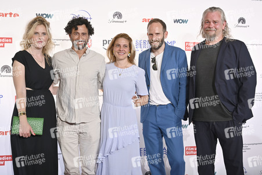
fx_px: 291
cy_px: 88
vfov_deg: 33.4
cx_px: 131
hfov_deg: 48.5
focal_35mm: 40
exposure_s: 1/250
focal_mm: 40
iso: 800
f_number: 4
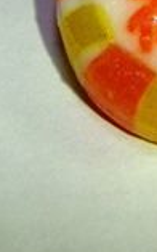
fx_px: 1055
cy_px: 2
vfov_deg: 13.4
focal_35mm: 154
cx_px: 203
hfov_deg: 8.4
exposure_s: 1/250
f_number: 4
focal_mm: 9.13
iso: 640
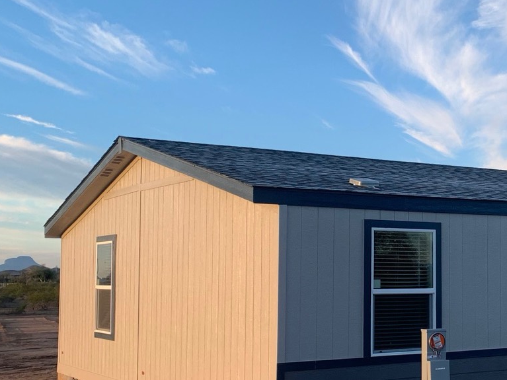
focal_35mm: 61
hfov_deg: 30.5
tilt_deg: +4.2
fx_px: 893
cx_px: 438
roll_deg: -0.6
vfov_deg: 24.0
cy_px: 231
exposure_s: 1/488
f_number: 1.8
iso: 25
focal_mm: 4.25
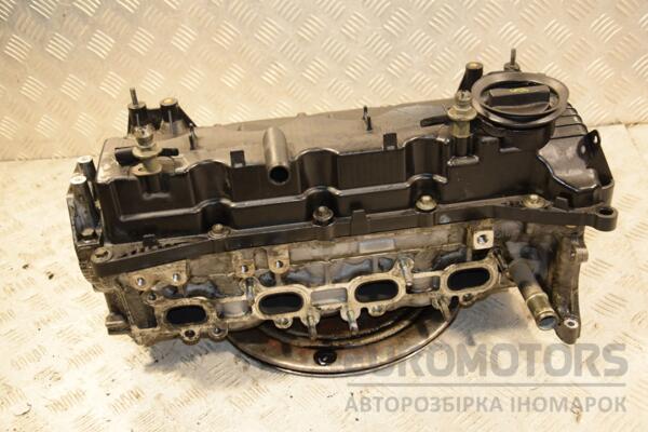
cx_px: 324
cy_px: 216
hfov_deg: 46.4
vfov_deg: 31.9
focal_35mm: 42
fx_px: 756
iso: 800
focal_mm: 28
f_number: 5
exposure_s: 1/100
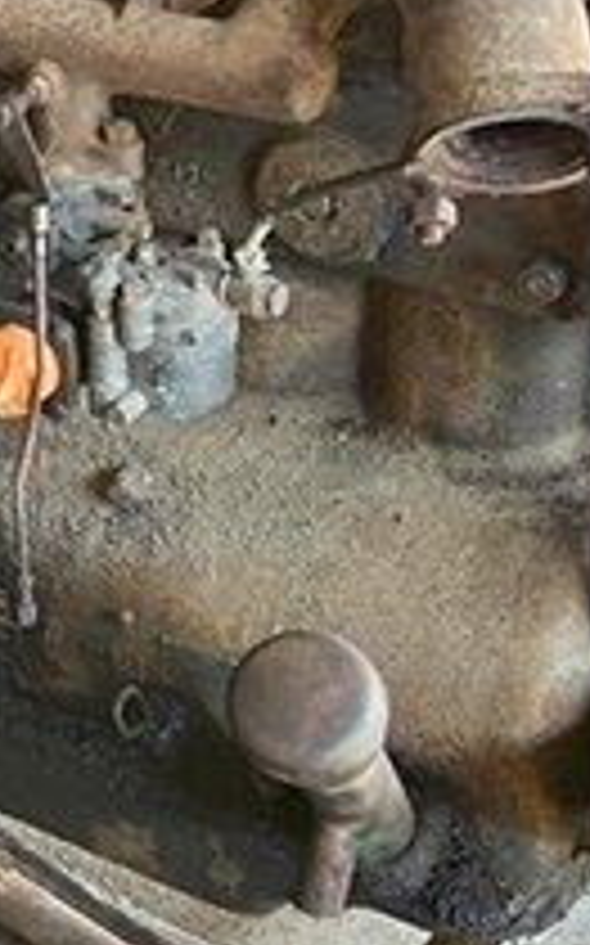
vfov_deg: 22.4
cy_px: 263
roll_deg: +2.9
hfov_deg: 13.2
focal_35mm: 92
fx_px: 2370
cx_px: -374
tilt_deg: -29.4
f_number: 1.5
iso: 200
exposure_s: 1/60
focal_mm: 5.7
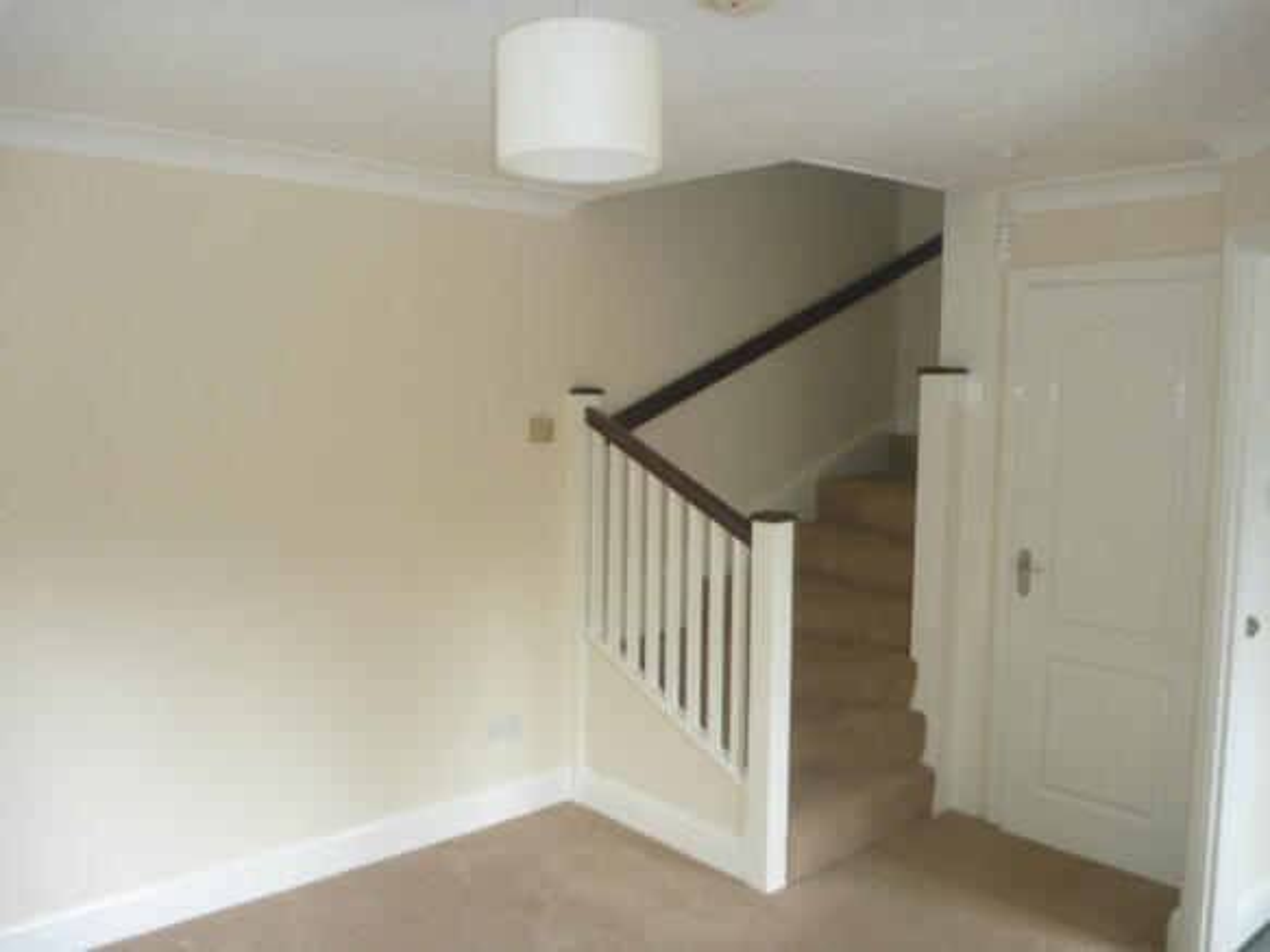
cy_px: 476
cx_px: 635
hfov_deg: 63.5
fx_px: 1027
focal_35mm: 28
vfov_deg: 49.7
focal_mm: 5
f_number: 3.3
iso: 100
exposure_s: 1/30
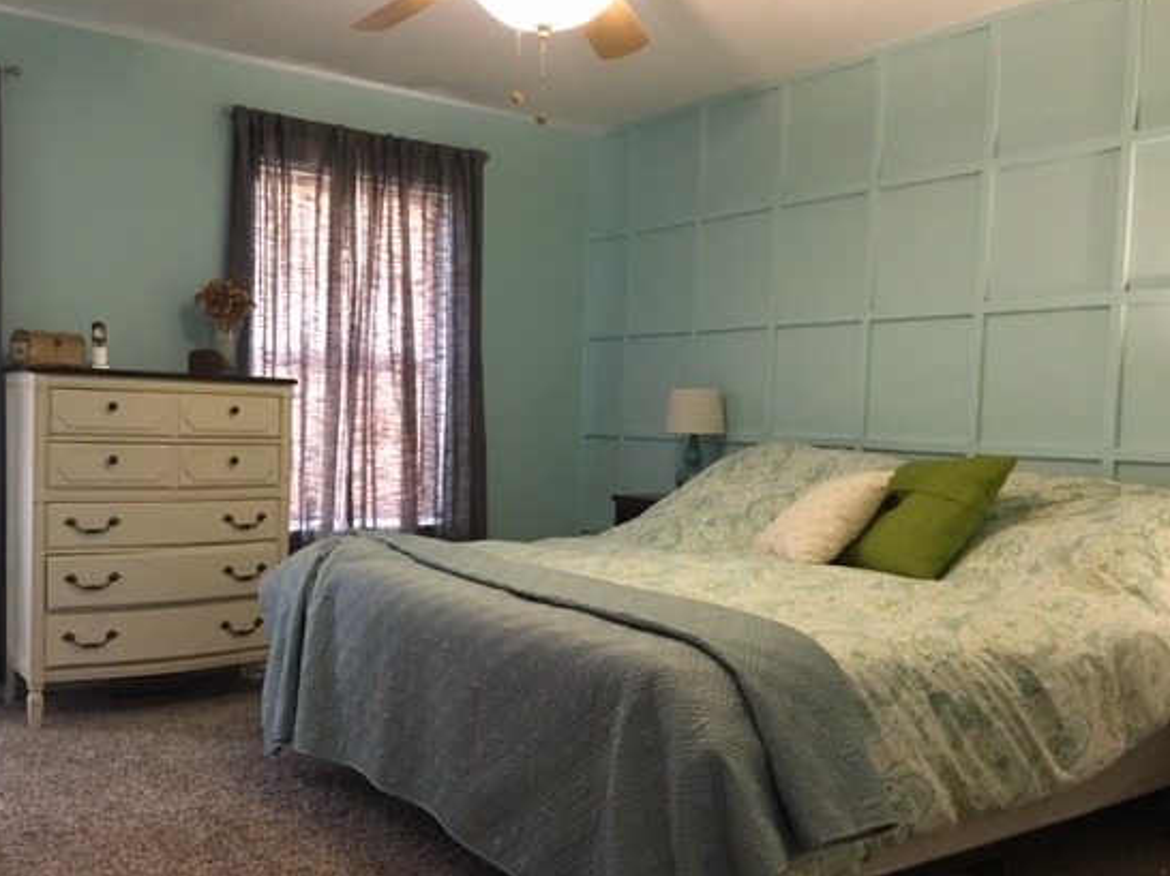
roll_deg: -2.0
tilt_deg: -5.7
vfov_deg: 41.7
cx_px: 555
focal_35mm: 34
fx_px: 1149
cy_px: 501
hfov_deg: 54.0
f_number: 2.2
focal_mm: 4.15
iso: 200
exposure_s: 1/30
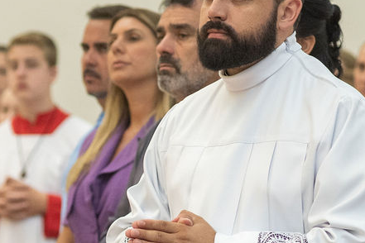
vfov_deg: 4.7
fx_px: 2991
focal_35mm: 295
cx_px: 260
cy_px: 138
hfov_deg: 7.0
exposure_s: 1/200
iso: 2000
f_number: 3.2
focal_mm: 85
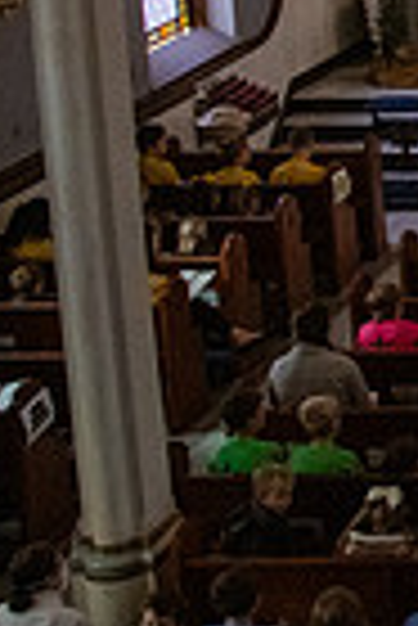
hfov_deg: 9.4
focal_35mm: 117
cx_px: 1236
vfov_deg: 16.5
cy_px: -182
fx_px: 2033
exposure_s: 1/80
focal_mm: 28
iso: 4000
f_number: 11
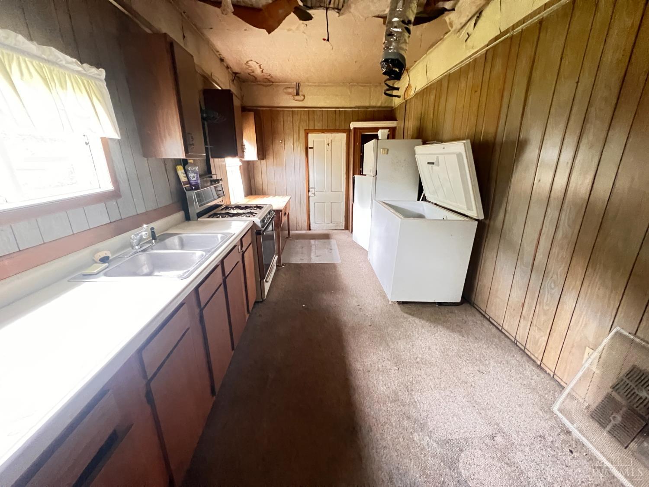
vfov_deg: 89.9
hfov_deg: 106.2
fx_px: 244
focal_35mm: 13
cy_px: 244
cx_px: 324
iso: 1000
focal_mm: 1.57
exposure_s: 1/41
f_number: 1.8
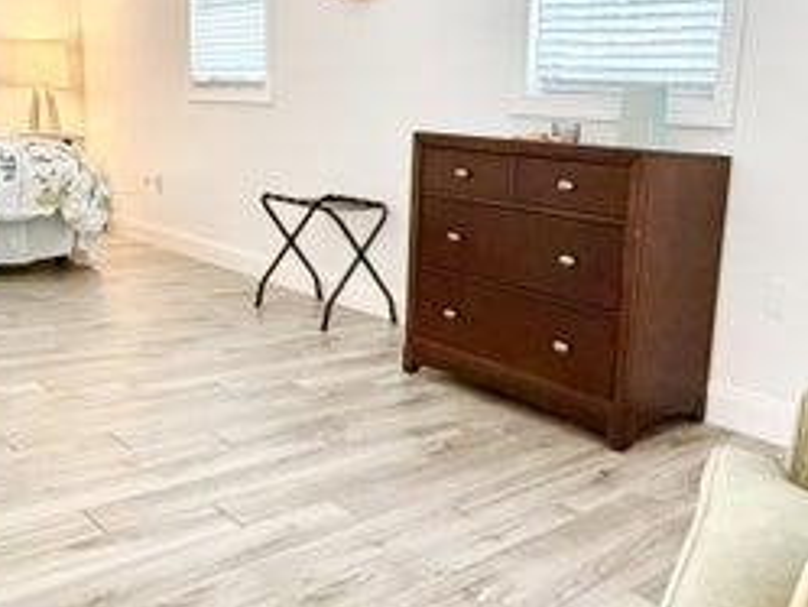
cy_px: 299
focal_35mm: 36
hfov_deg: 49.8
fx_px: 841
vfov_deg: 39.7
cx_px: 578
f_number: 2.2
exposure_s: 1/60
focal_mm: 2.22
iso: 250
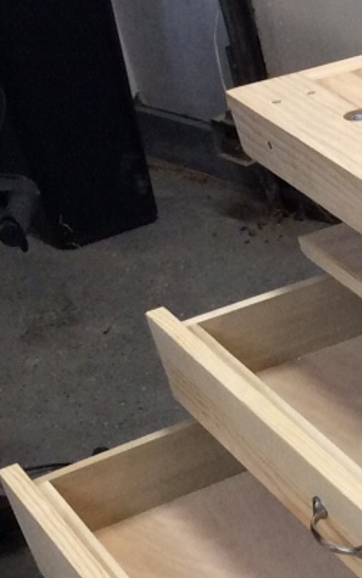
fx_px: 1720
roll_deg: +2.9
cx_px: 843
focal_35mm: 109
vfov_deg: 18.6
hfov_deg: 10.5
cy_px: 571
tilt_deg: -35.5
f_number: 2.4
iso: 80
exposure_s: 1/24
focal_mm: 3.3
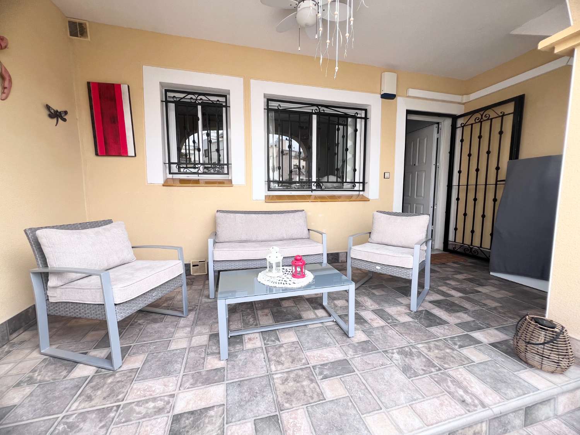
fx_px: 218
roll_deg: +0.0
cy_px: 218
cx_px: 290
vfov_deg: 89.9
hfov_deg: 106.2
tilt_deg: -6.4
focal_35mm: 13
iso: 32
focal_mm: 1.57
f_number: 1.8
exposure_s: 1/302
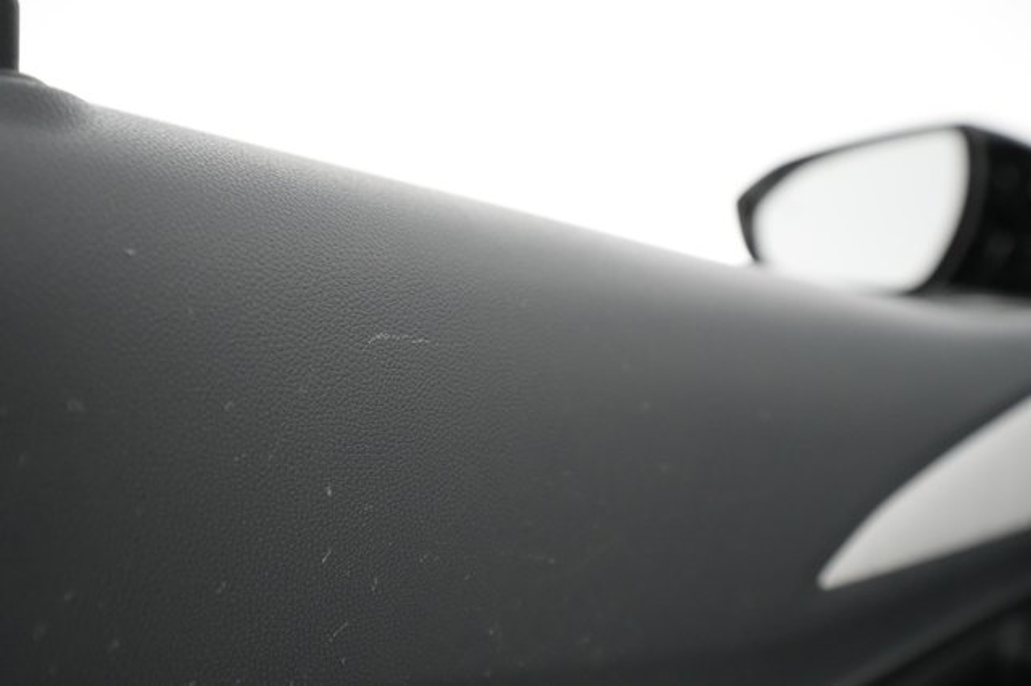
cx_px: 516
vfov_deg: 46.4
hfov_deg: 65.5
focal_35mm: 28
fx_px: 801
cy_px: 343
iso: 6400
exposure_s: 1/100
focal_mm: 28
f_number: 5
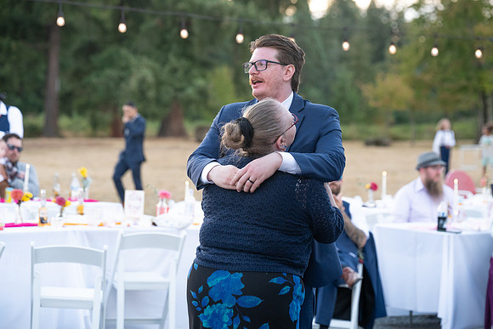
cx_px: 246
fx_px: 1507
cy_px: 164
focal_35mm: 110
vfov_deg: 12.5
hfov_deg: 18.6
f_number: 4
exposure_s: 1/500
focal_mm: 110
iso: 2000
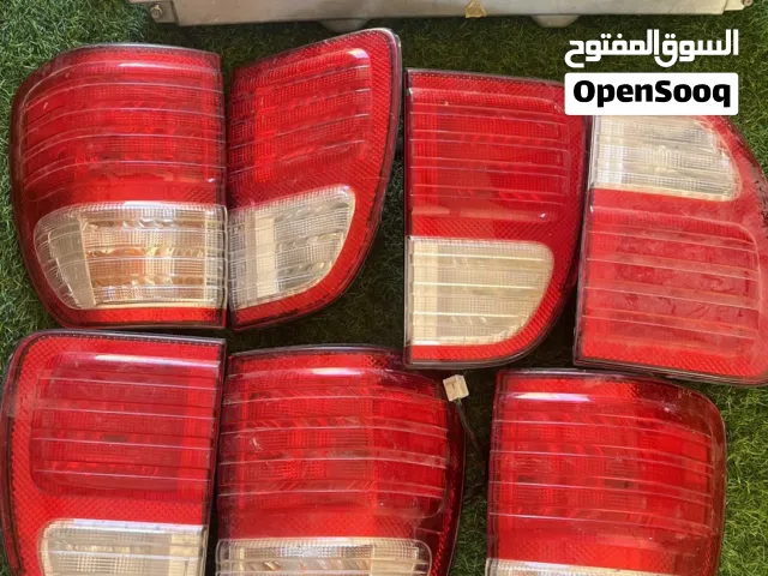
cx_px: 384
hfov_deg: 67.3
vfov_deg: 53.1
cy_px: 288
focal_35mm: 26
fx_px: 577
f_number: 1.6
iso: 100
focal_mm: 5.1
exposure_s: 1/121
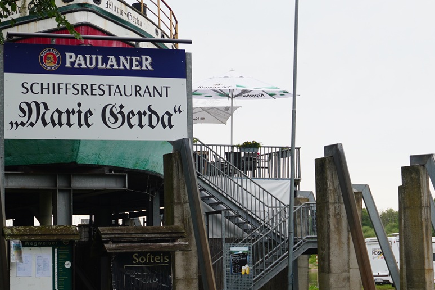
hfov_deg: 21.2
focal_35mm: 96
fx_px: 1160
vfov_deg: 14.2
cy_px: 101
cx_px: 198
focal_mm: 33
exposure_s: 1/125
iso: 100
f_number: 5.6
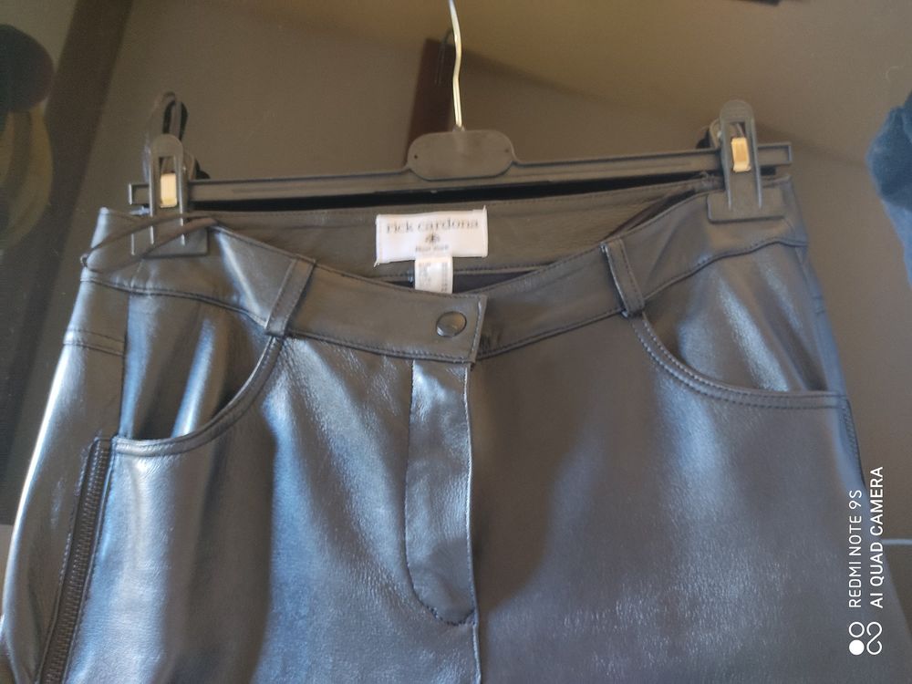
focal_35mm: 26
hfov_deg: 67.3
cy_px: 342
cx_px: 456
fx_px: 685
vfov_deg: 53.1
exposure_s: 1/17
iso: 1446
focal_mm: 4.74
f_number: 1.79
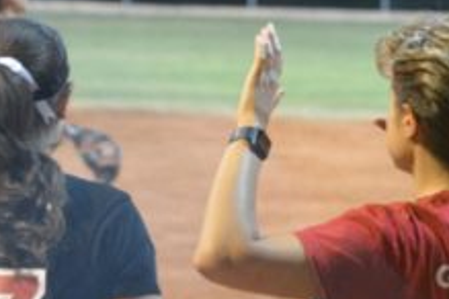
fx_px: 3629
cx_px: 2
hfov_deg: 7.1
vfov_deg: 4.7
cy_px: 241
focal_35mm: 291
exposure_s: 1/125
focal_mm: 98
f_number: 4.5
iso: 6400
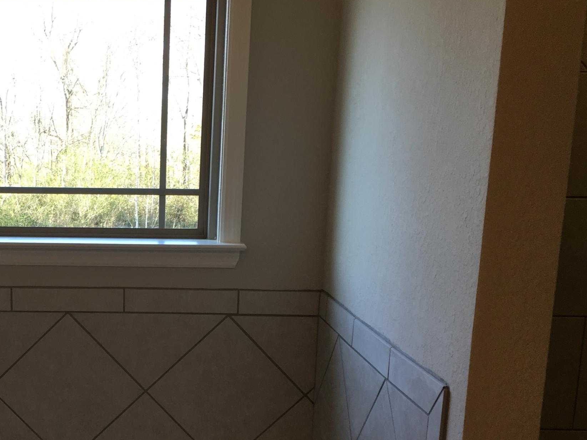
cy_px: 352
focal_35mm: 53
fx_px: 899
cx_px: 90
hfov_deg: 34.7
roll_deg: +0.4
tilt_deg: -12.0
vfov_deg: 27.0
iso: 32
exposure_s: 1/40
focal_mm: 4.15
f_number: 2.2
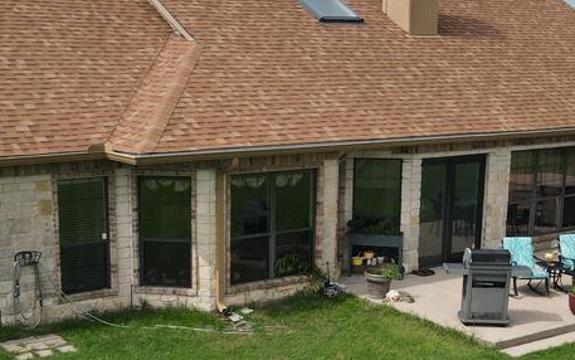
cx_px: 244
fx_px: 894
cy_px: 297
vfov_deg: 22.4
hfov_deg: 35.6
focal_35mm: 57
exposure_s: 1/725
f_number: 2.8
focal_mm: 4.5
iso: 100
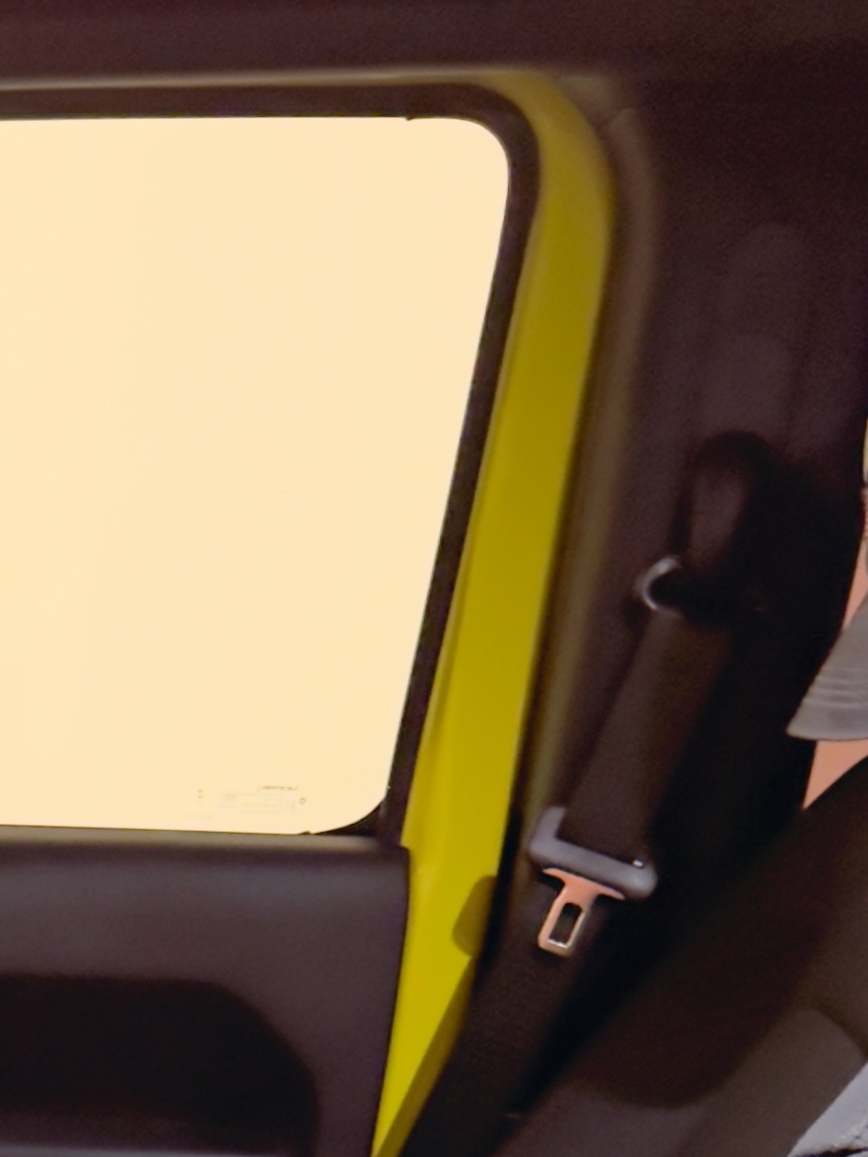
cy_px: 1704
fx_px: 2574
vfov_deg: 21.5
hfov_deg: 17.3
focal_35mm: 77
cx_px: -412
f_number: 1.78
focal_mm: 6.86
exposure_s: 1/30
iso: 1250
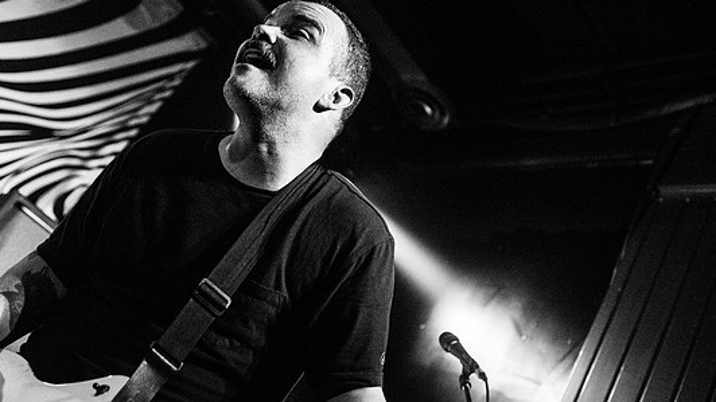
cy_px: 223
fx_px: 759
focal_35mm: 40
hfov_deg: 50.5
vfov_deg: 29.7
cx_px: 335
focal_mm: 35
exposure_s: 1/400
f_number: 3.2
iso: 3200
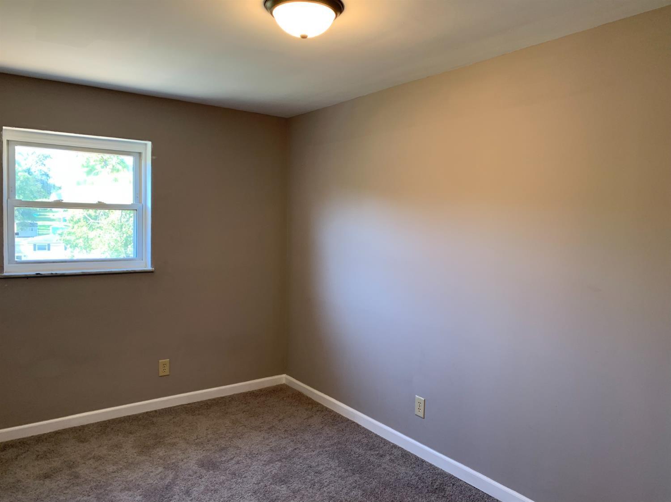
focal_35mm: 26
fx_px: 504
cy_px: 251
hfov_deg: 67.3
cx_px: 336
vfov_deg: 53.0
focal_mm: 4.25
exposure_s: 1/60
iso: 80
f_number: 1.8
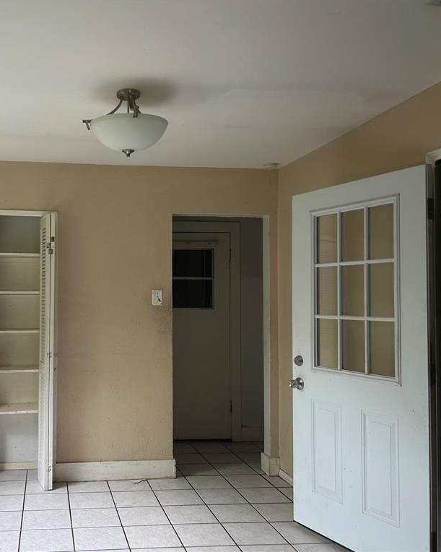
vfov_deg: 52.8
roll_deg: +0.6
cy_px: 275
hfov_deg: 41.7
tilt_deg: +1.7
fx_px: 555
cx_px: 97
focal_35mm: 34
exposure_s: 1/60
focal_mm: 5.7
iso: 80
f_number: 1.5
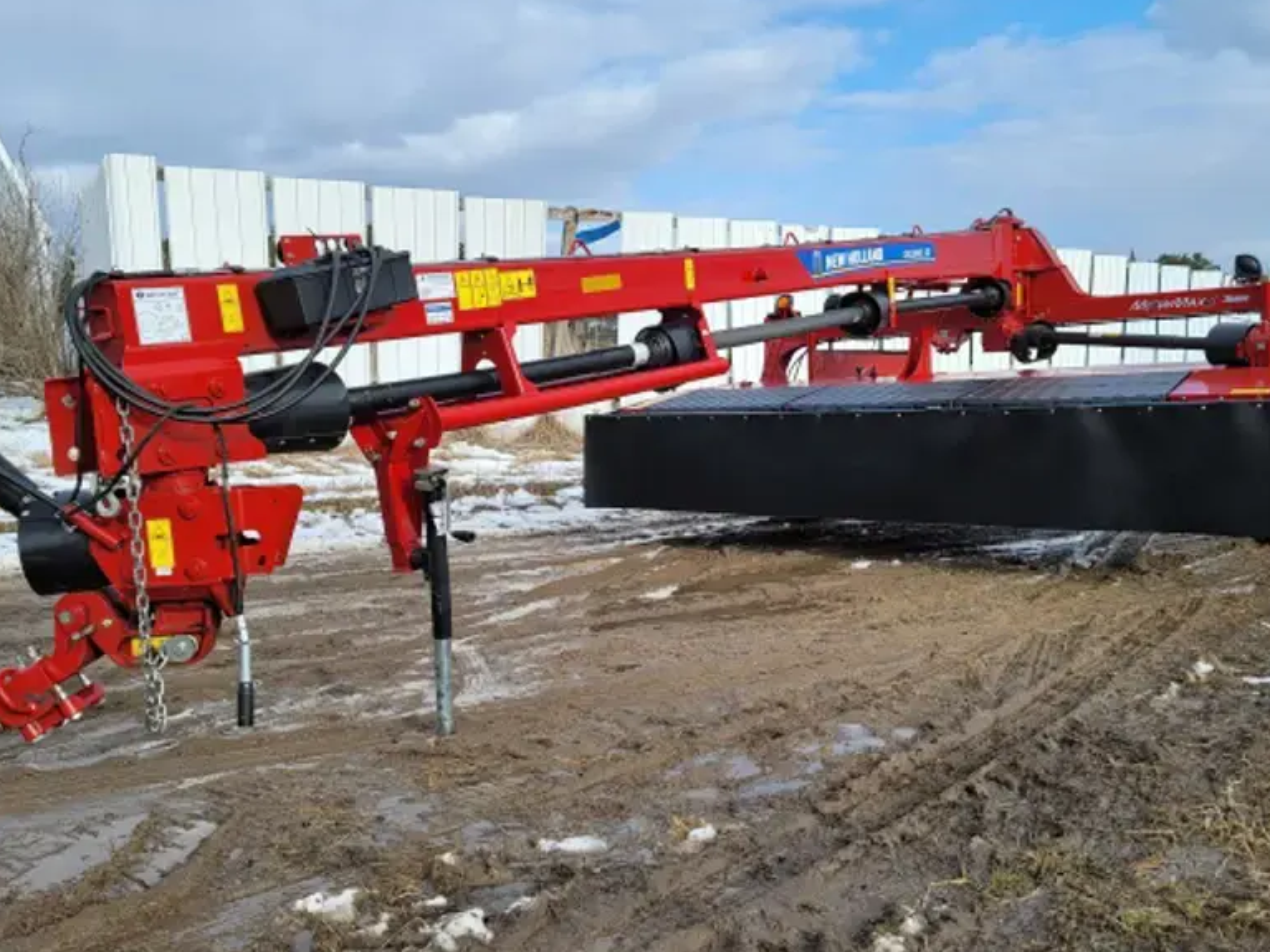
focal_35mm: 30
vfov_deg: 46.8
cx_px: 600
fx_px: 1101
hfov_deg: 59.9
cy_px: 496
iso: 16
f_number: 1.8
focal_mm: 6.7
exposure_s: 1/455
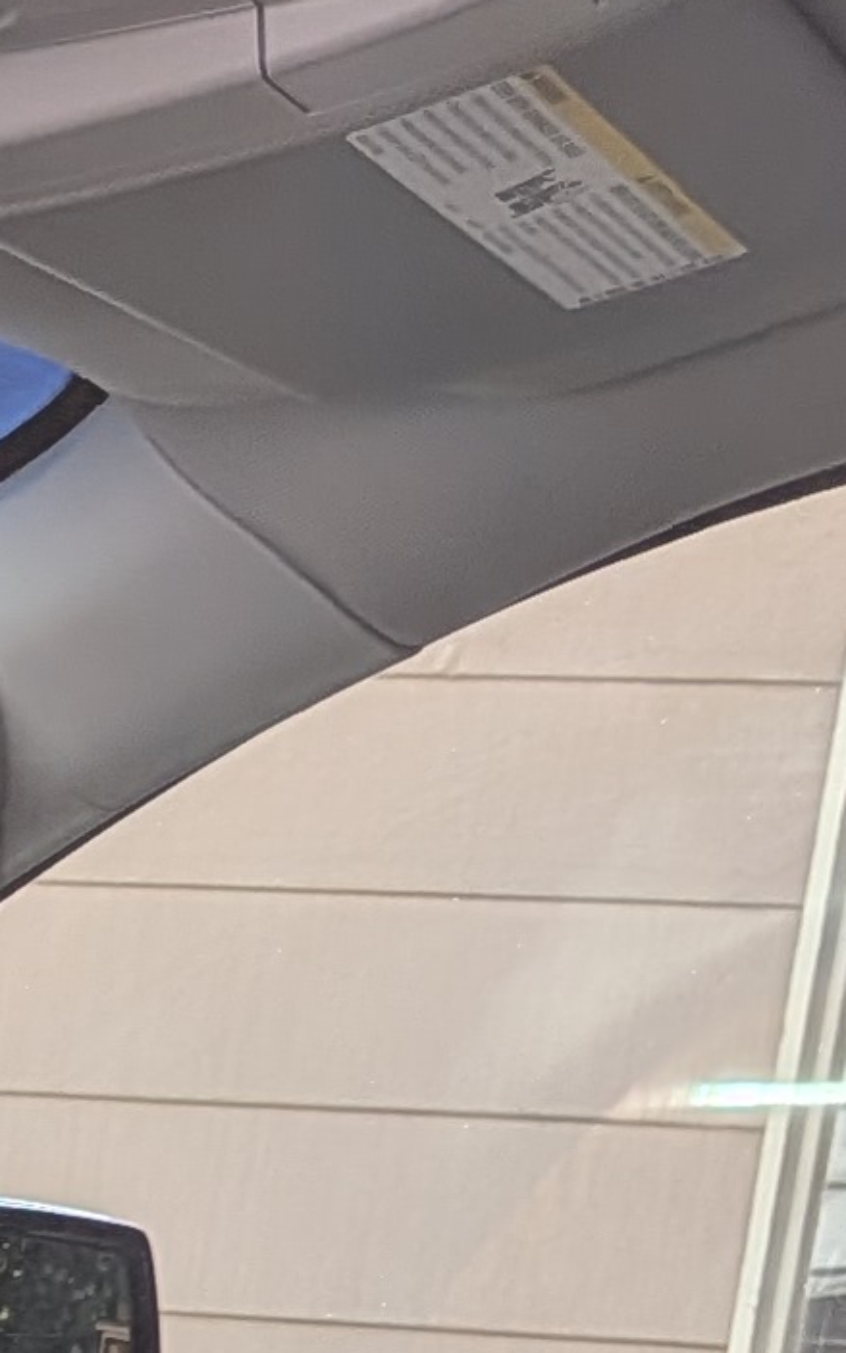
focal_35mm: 145
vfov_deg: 12.5
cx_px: -1457
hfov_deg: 8.1
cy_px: 2806
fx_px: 5347
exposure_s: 1/11765
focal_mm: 4.53
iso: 29
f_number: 1.7
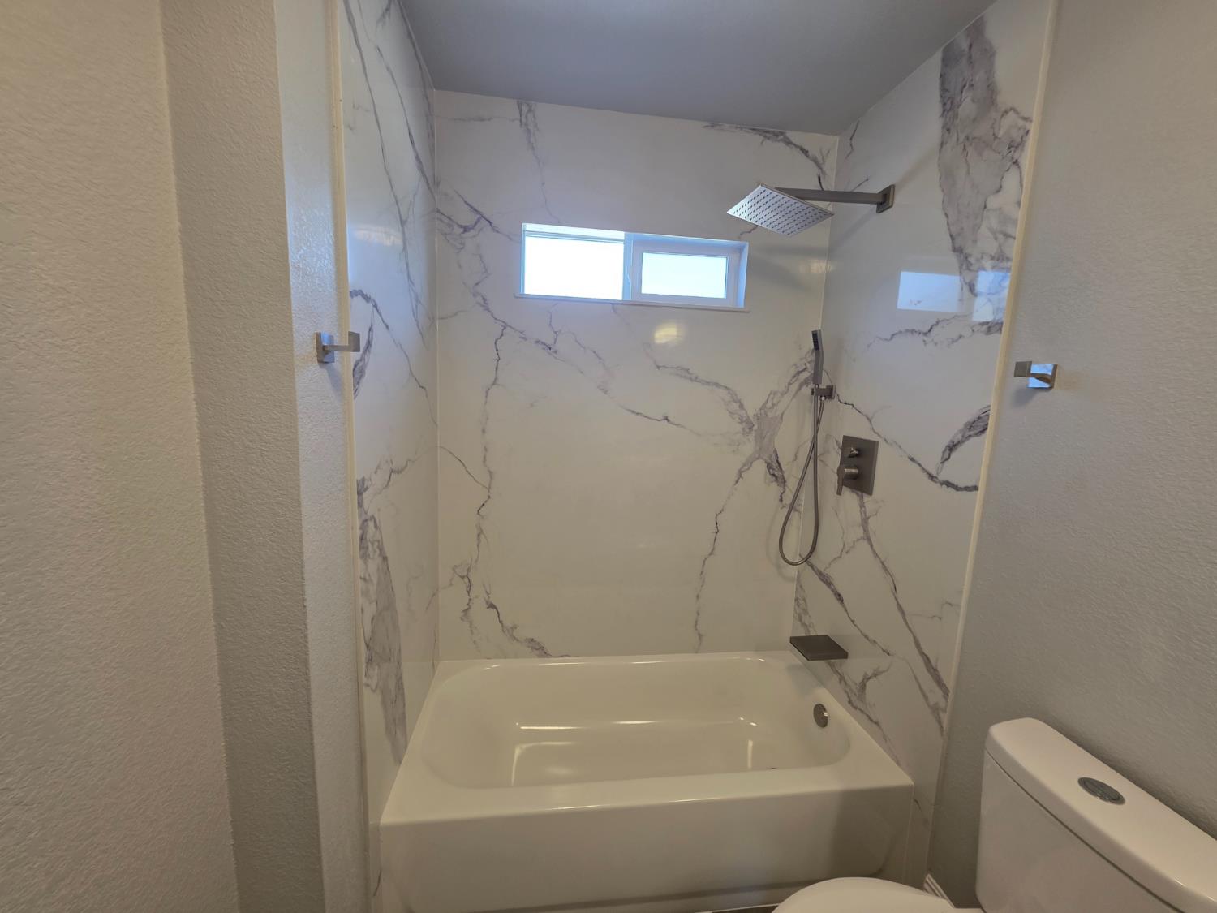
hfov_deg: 106.2
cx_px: 608
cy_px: 456
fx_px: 457
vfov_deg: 89.9
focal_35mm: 13
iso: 125
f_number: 1.9
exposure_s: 1/120
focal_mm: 2.2
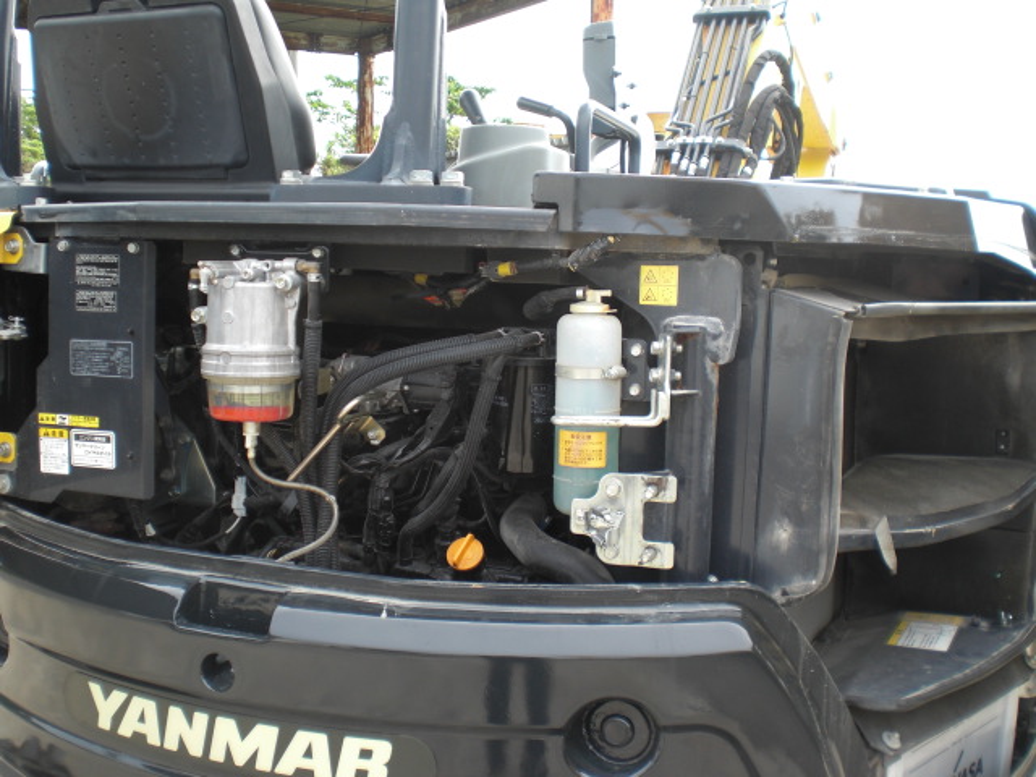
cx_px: 518
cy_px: 388
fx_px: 1137
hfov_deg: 49.0
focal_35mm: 38
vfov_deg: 37.7
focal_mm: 6.3
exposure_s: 1/160
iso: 64
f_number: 3.1
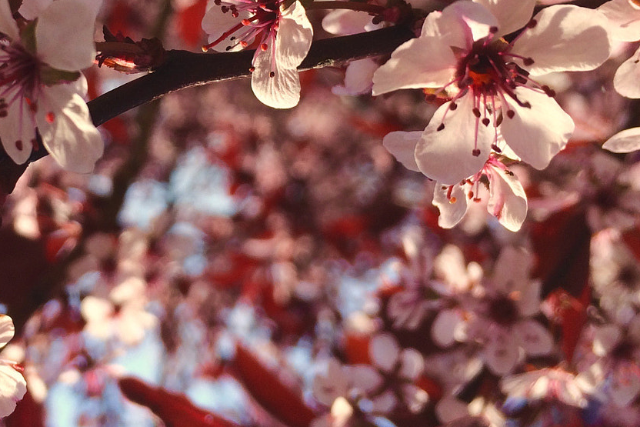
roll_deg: -16.0
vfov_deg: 23.0
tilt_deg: +6.6
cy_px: 81
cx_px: 145
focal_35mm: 58
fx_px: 1031
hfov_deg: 33.6
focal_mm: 4.15
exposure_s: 1/1580
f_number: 2.2
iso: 32
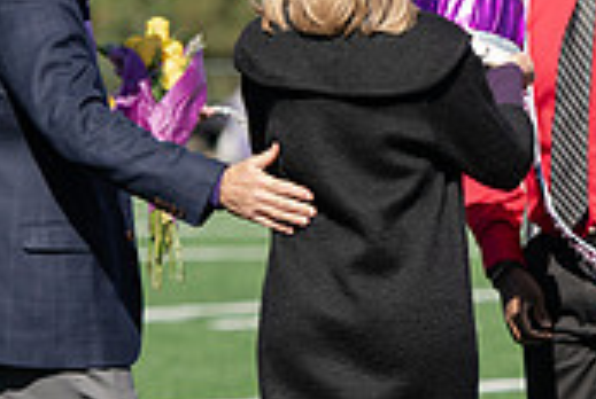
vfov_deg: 3.4
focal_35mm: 408
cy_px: 191
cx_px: 599
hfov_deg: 5.0
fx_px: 6766
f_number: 3.2
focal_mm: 122
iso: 200
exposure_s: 1/1600
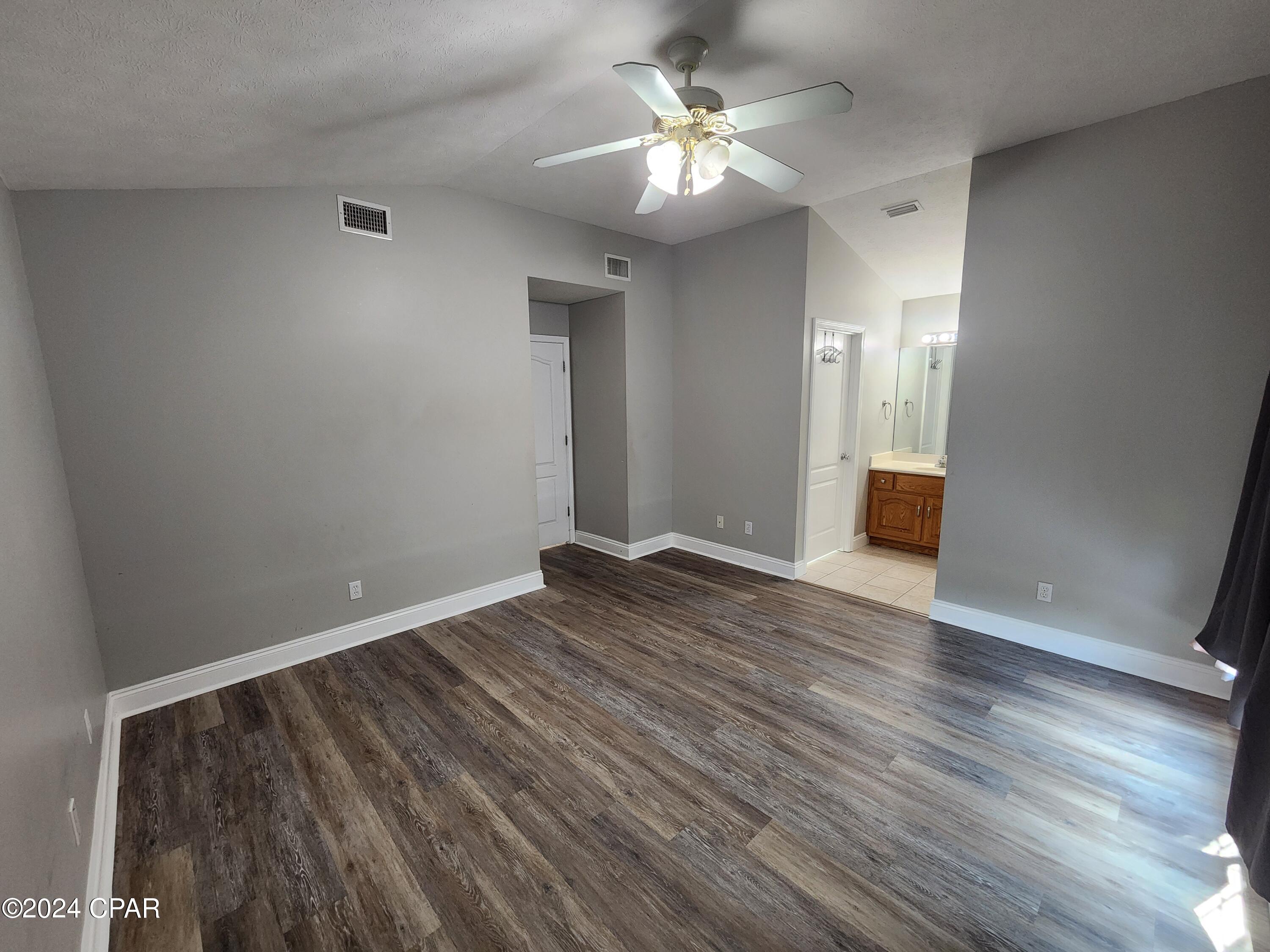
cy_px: 476
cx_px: 635
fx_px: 477
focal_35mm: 13
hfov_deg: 106.2
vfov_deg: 89.9
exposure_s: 1/60
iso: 320
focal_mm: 2.2
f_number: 2.2
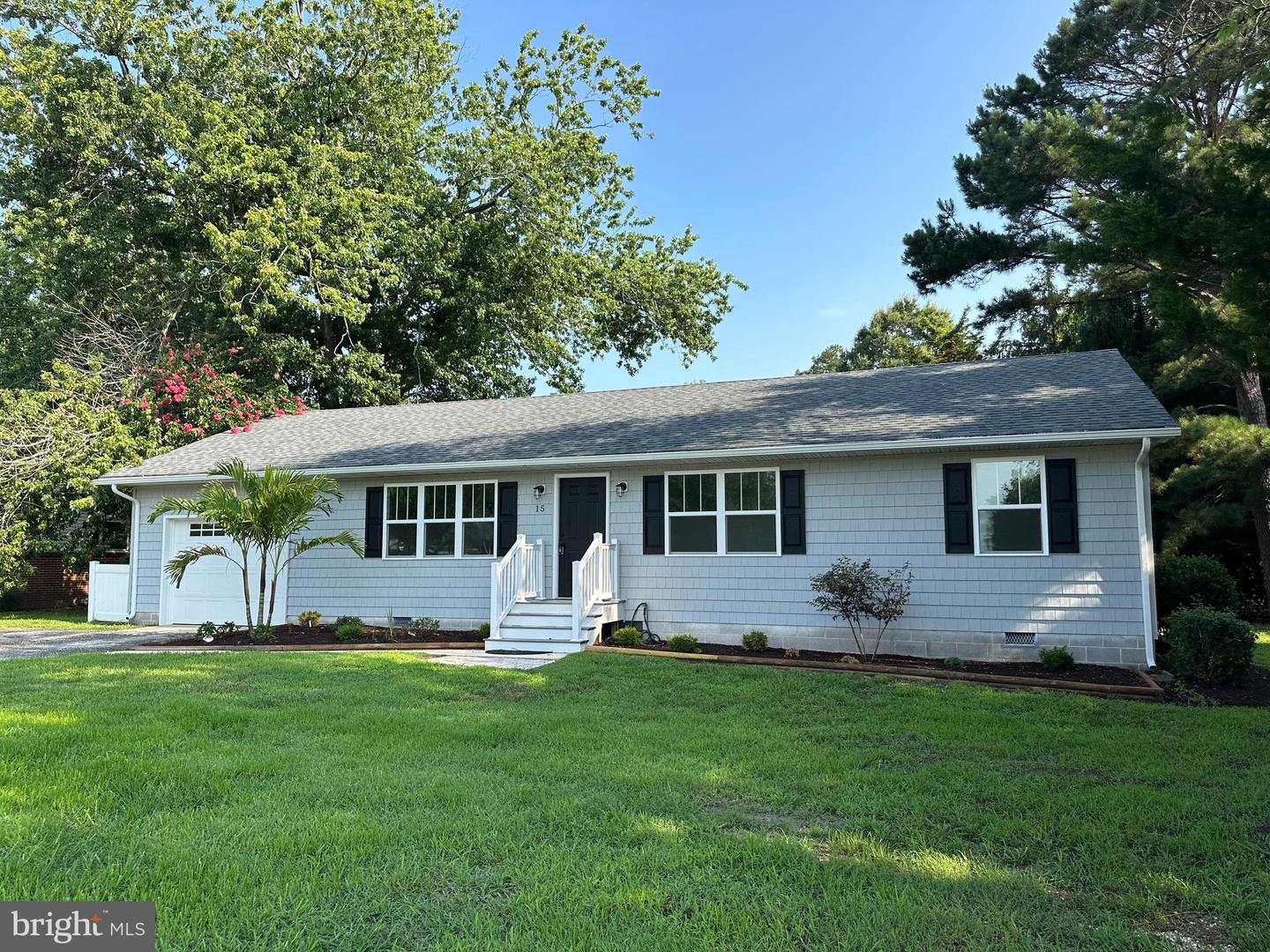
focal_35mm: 24
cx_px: 635
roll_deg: +0.1
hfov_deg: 71.6
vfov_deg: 56.8
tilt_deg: +5.2
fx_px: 881
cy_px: 476
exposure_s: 1/1779
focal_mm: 6.86
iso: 80
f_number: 1.78
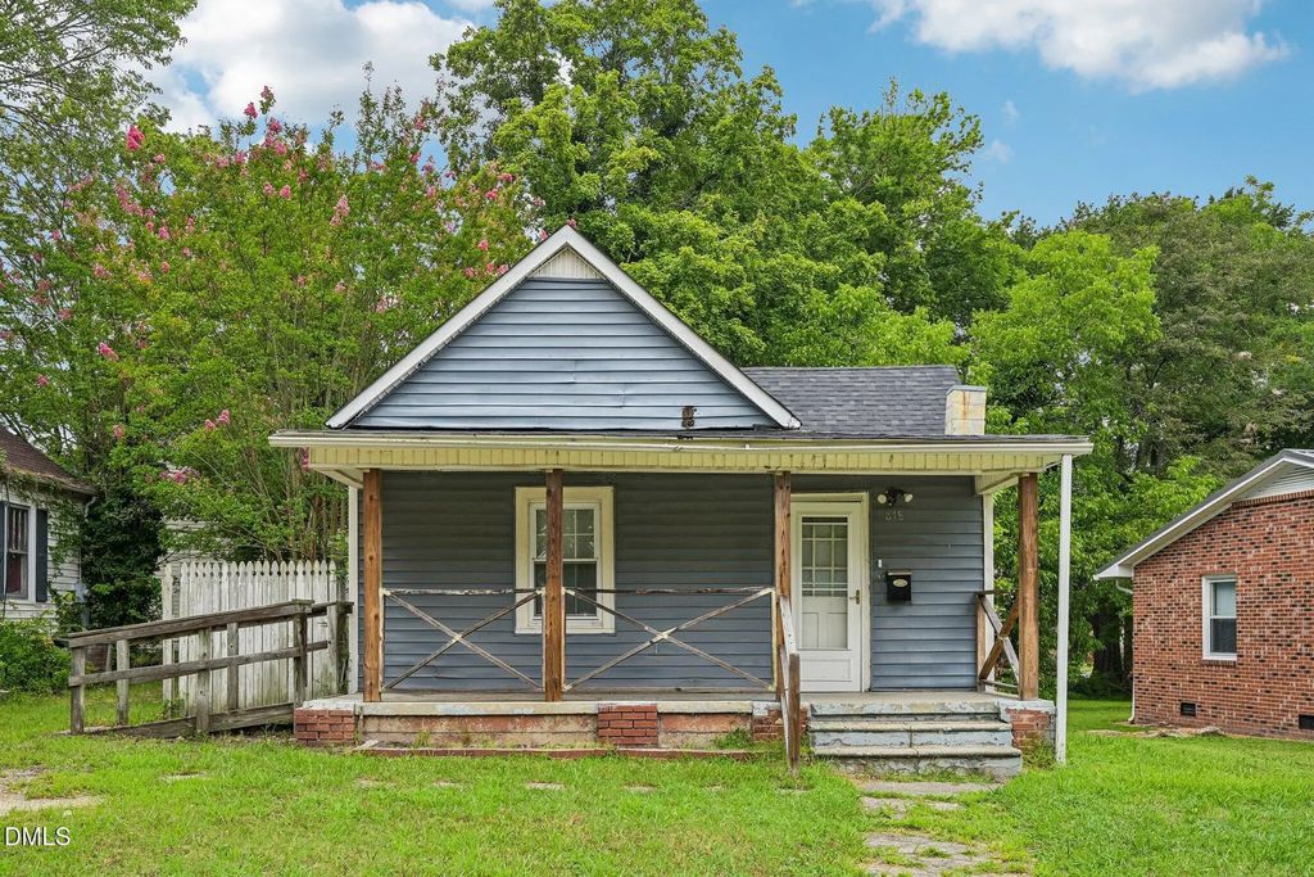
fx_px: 1095
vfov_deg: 43.6
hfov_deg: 61.9
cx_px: 657
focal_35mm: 30
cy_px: 438
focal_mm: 30
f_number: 8
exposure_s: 1/60
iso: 100
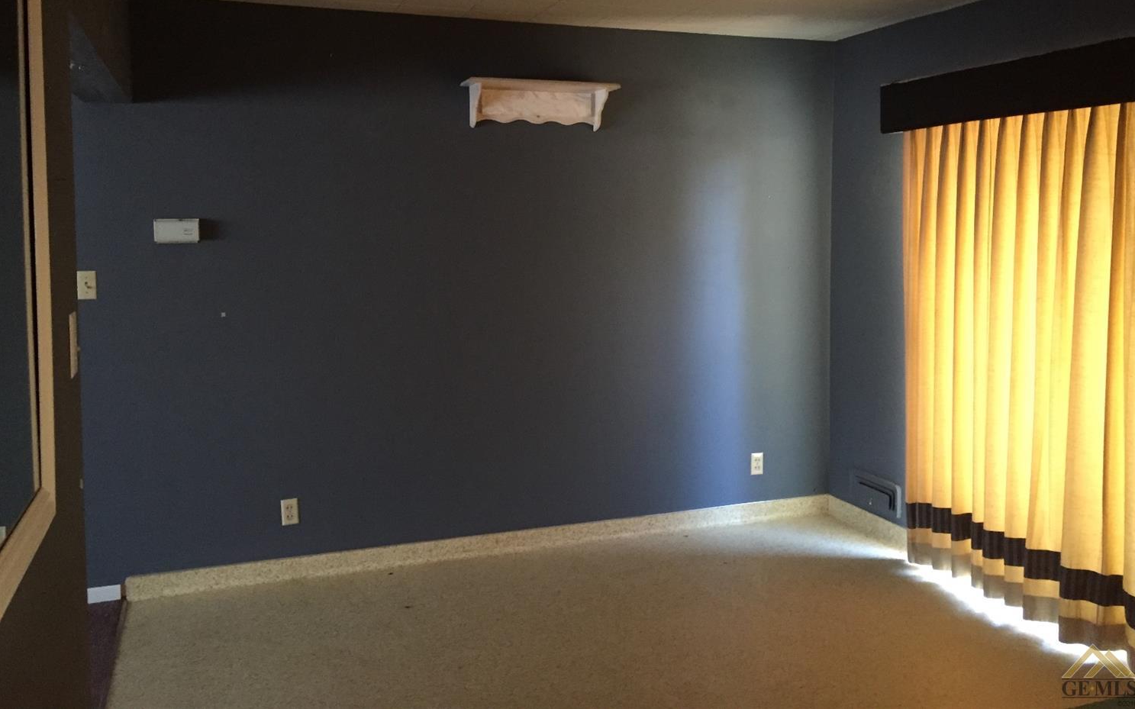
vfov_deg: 40.4
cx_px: 572
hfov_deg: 61.2
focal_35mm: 31
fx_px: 959
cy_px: 281
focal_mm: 4.15
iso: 250
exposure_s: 1/30
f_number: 2.2
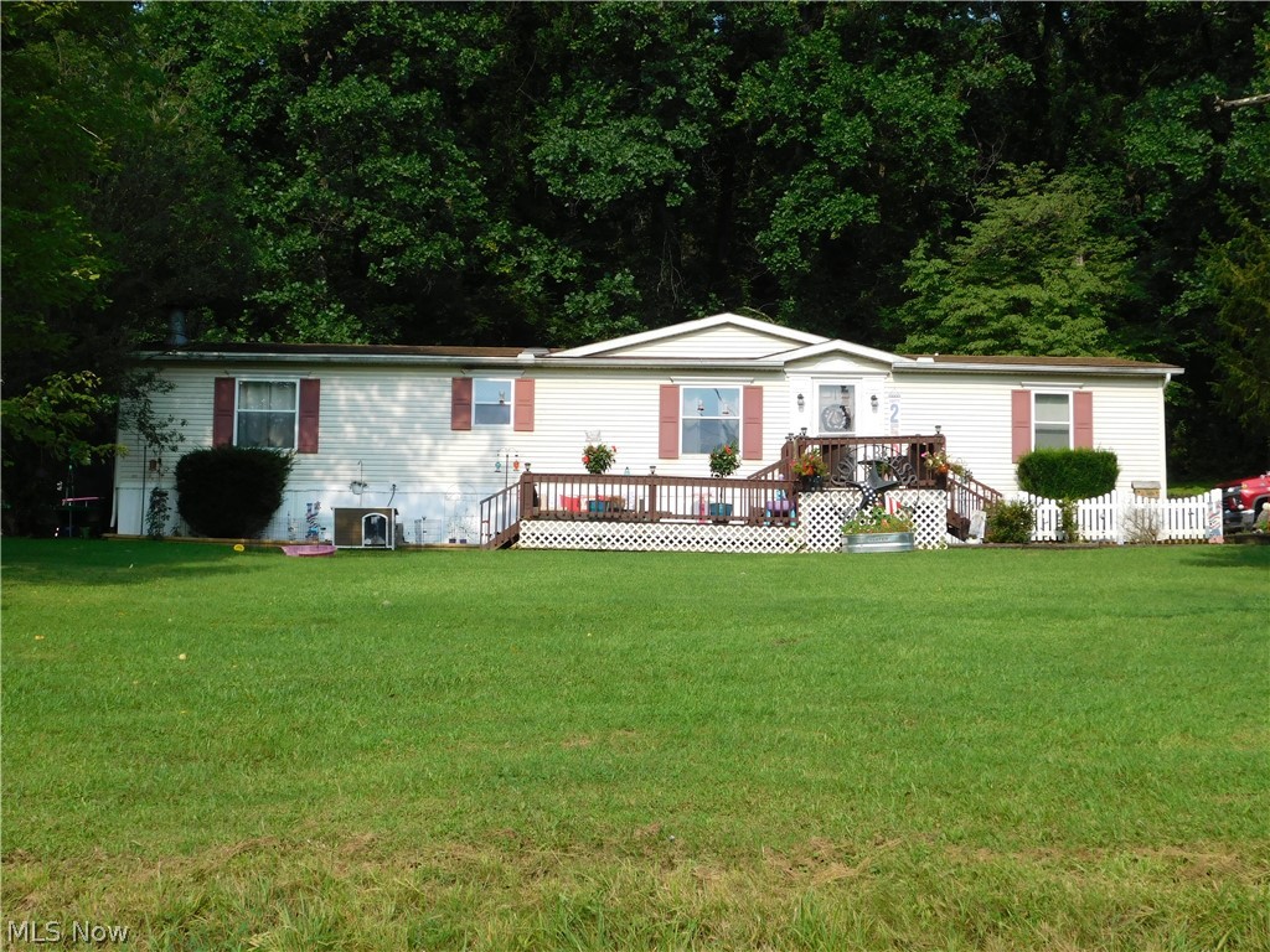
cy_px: 476
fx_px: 1871
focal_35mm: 51
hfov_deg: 37.5
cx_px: 635
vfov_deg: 28.6
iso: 125
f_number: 3.8
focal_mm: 9
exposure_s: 1/800
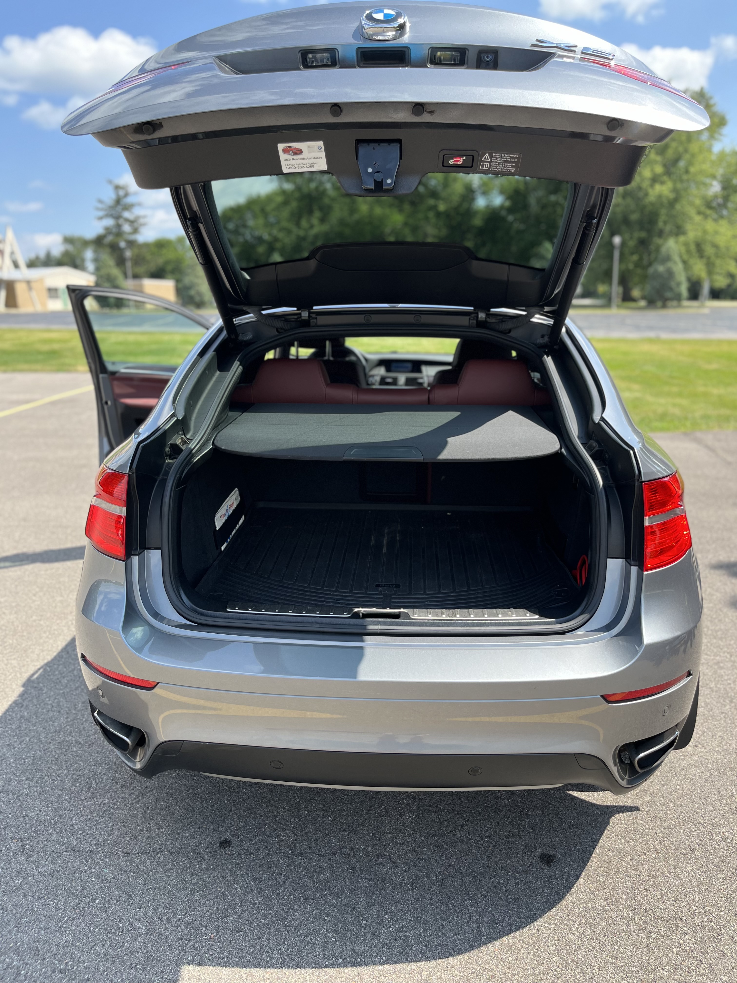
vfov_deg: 67.3
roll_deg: +2.4
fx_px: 738
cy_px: 492
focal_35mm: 26
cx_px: 368
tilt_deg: -16.0
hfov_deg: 53.1
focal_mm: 5.1
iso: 50
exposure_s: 1/858
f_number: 1.6
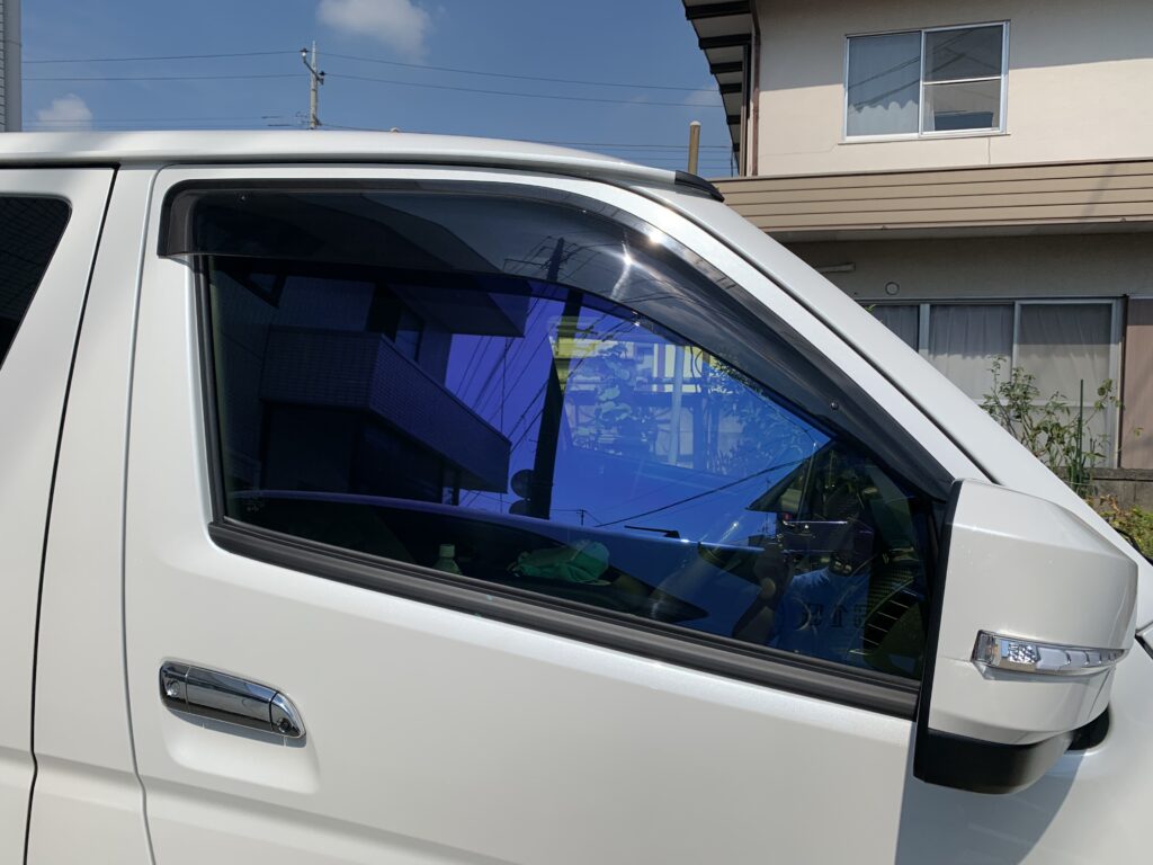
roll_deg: -1.8
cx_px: 576
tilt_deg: -4.2
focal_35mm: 26
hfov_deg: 67.3
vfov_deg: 53.1
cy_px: 432
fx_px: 866
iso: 25
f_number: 1.8
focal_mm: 4.25
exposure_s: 1/4274
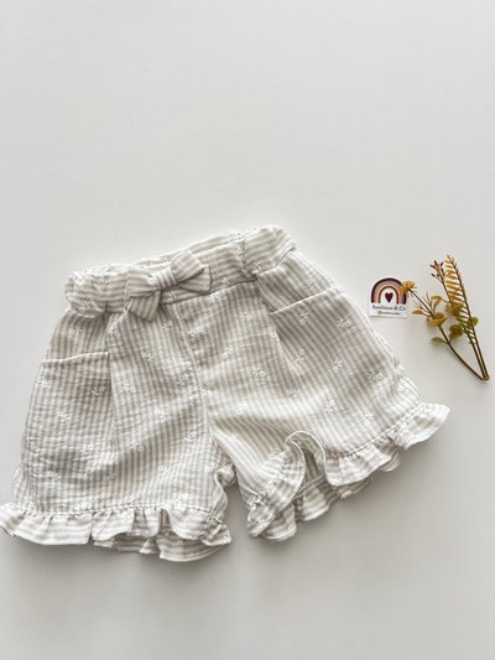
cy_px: 330
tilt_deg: -85.7
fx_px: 496
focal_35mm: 26
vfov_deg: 67.3
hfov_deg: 53.1
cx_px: 248
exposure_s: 1/274
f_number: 1.5
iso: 40
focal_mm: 5.7
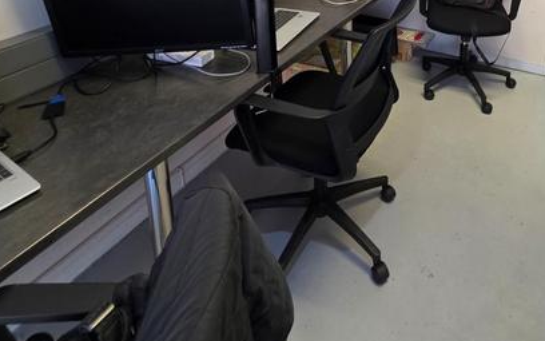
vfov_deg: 37.1
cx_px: 399
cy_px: -51
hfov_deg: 64.8
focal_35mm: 27
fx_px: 401
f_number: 1.9
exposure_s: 1/100
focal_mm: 2.2
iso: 250
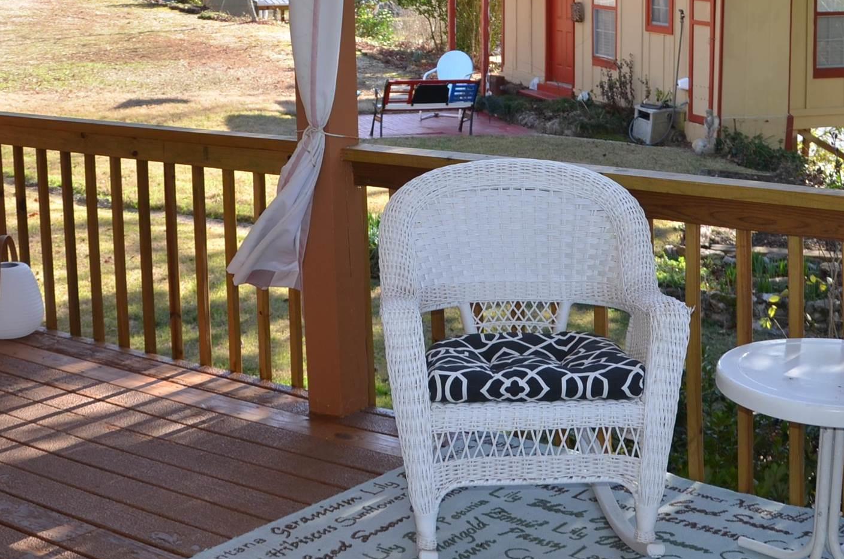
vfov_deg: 22.3
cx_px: 470
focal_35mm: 59
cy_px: 57
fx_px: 1380
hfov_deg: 34.0
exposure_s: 1/250
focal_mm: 18
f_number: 4
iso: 140
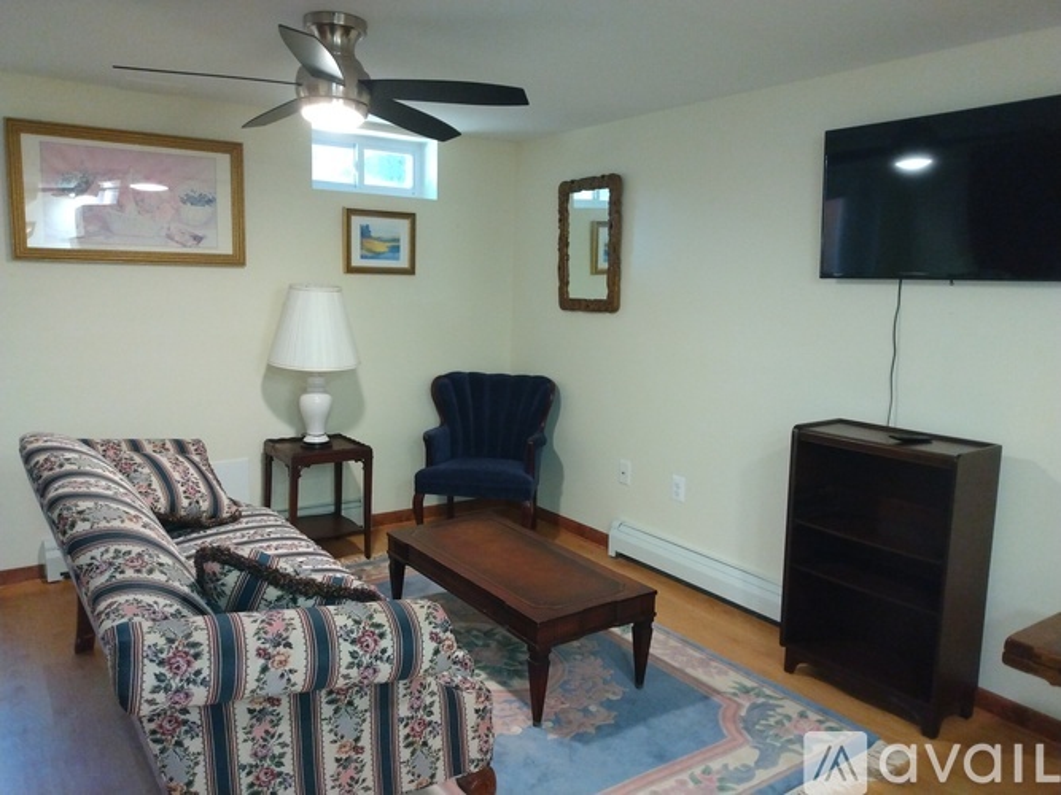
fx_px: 613
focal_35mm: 20
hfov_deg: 81.8
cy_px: 398
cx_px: 530
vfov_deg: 66.0
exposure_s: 1/30
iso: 628
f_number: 2
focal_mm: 3.54
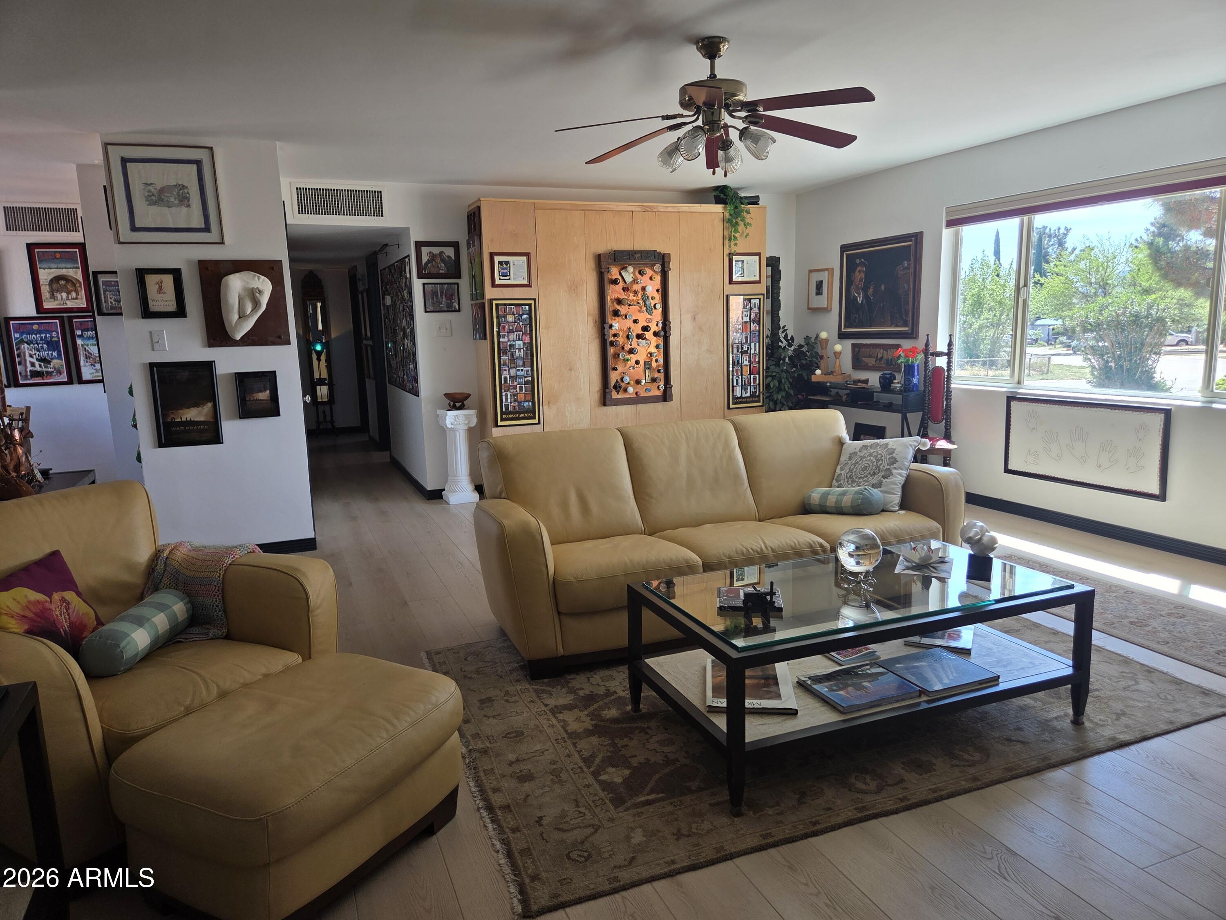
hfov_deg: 73.9
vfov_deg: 58.9
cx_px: 613
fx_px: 815
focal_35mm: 23
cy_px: 460
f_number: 1.8
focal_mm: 5.4
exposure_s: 1/180
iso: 80
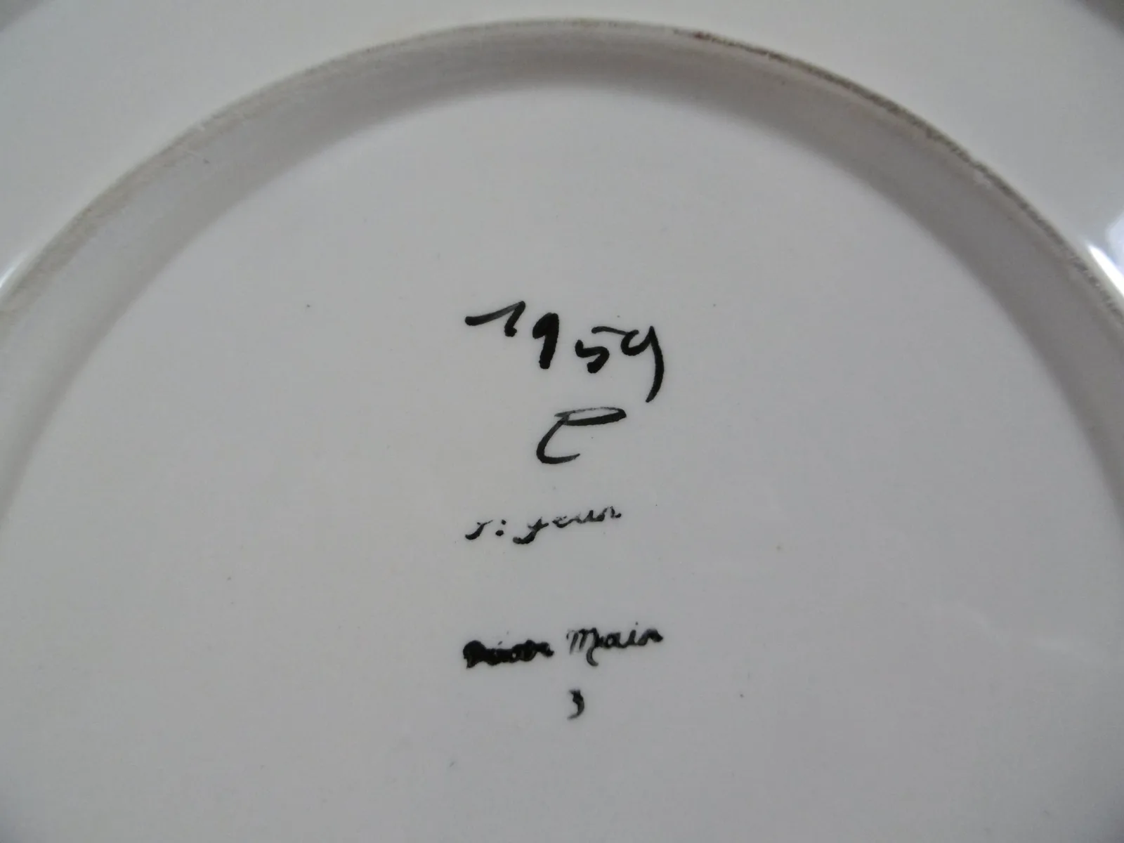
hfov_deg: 71.6
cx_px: 562
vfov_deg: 56.8
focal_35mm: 24
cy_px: 422
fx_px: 779
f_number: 3.1
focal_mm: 4.3
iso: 250
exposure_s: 1/60
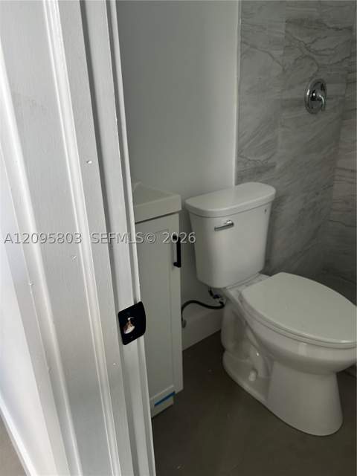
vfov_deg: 67.3
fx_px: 358
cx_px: 178
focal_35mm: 26
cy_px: 238
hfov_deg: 53.1
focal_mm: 5.7
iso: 125
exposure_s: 1/121
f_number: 1.5
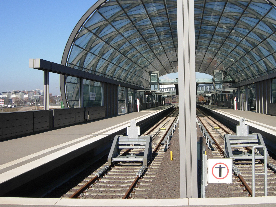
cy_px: 83
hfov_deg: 37.8
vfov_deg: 29.0
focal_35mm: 50
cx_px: 183
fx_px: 399
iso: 50
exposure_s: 1/790
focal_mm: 7.5
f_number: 3.8
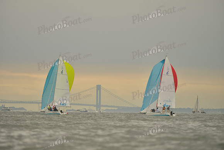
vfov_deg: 3.4
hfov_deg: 5.2
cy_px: 75
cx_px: 112
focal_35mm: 400
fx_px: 2489
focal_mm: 400
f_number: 5
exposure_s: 1/1600
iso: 400
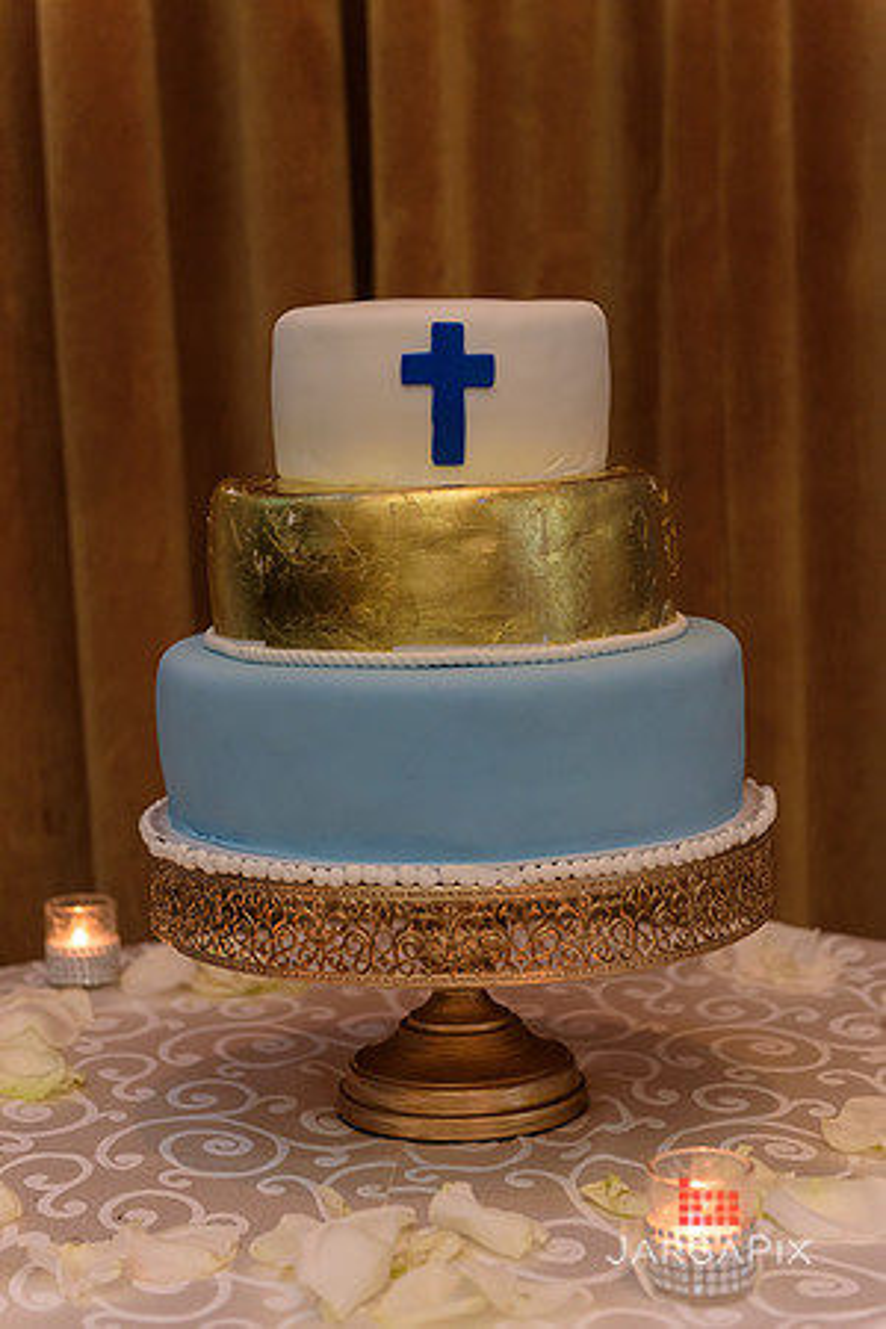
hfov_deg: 19.5
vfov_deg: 28.8
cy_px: 664
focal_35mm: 70
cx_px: 443
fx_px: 2584
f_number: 3.2
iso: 1600
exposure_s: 1/125
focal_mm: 70
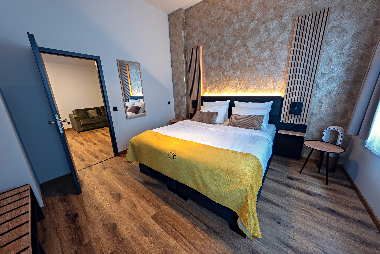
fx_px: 127
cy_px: 127
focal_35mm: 12
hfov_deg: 112.6
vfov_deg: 90.1
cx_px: 190
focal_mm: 12
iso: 1000
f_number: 7.1
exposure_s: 1/6
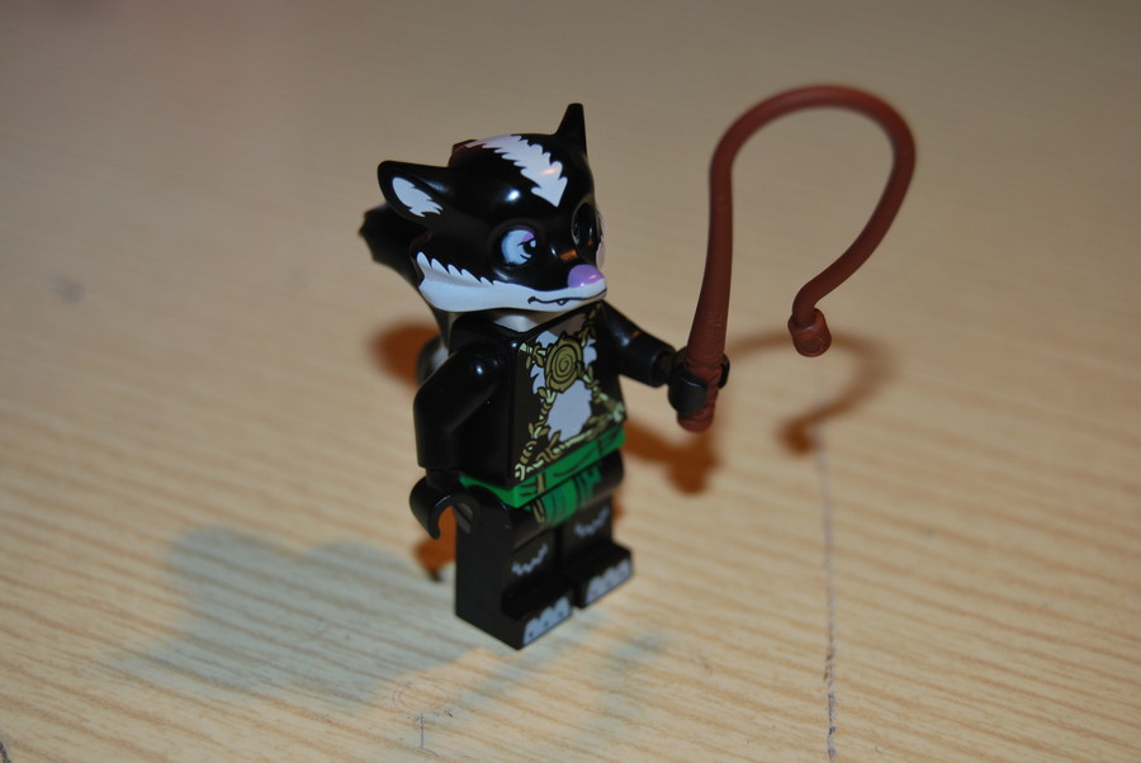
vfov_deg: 16.6
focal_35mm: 82
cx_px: 570
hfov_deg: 24.6
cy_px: 382
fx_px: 2617
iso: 200
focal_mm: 55
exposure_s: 1/60
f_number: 5.6
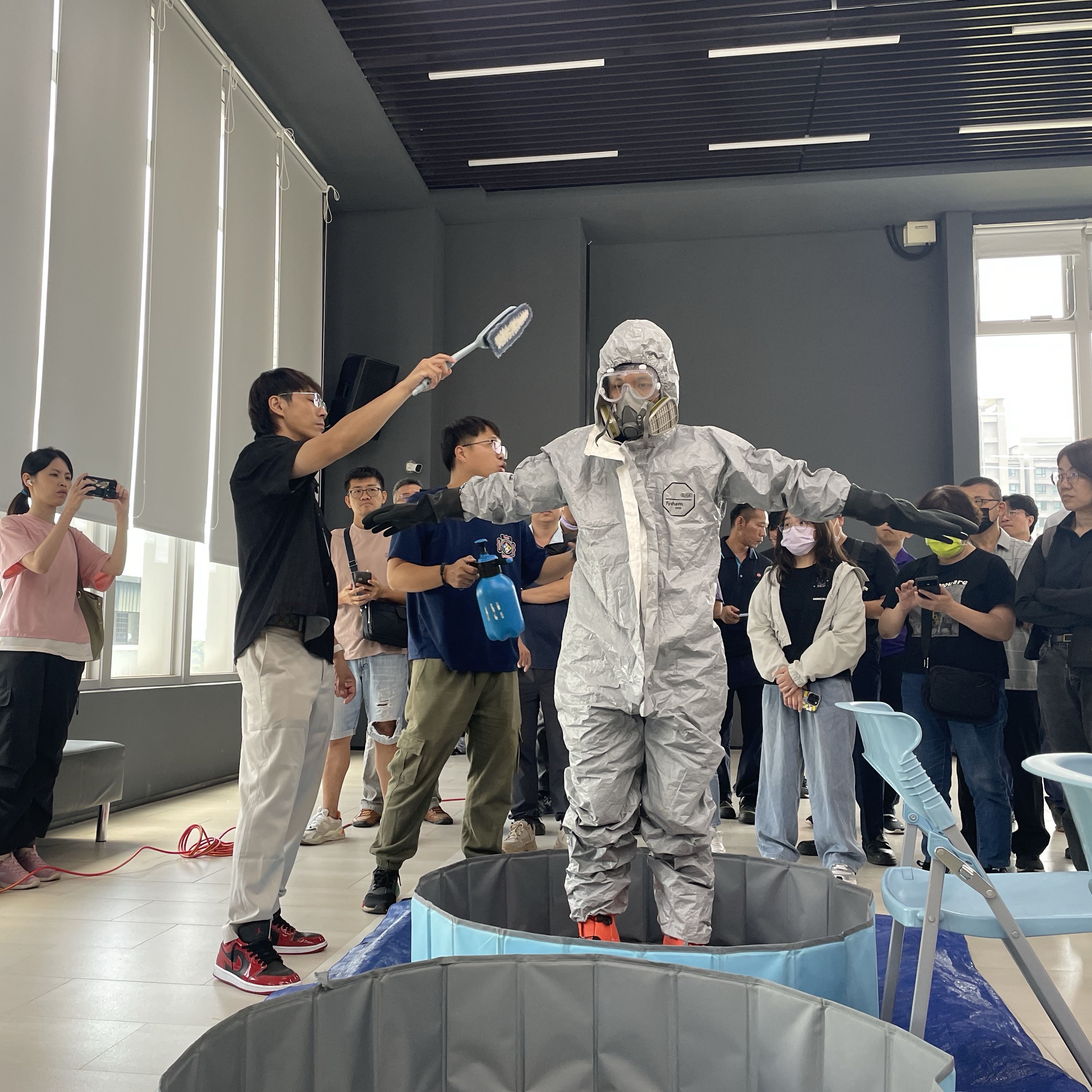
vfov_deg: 52.5
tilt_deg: +6.4
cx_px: 514
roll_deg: -0.4
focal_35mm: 31
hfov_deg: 52.5
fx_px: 1106
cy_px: 550
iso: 125
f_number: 1.6
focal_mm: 4.2
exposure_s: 1/89
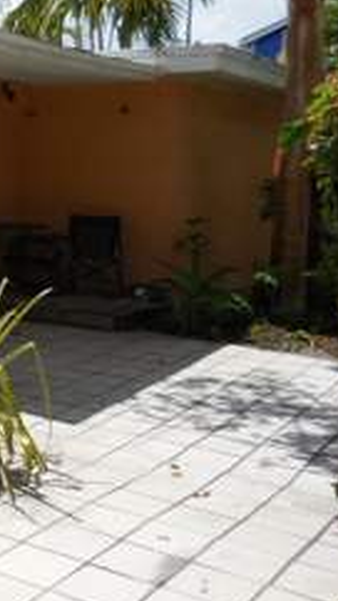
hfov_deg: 20.7
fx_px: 861
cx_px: -67
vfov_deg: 37.9
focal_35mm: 54
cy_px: 185
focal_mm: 4.5
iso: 125
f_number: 3.3
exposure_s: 1/2000
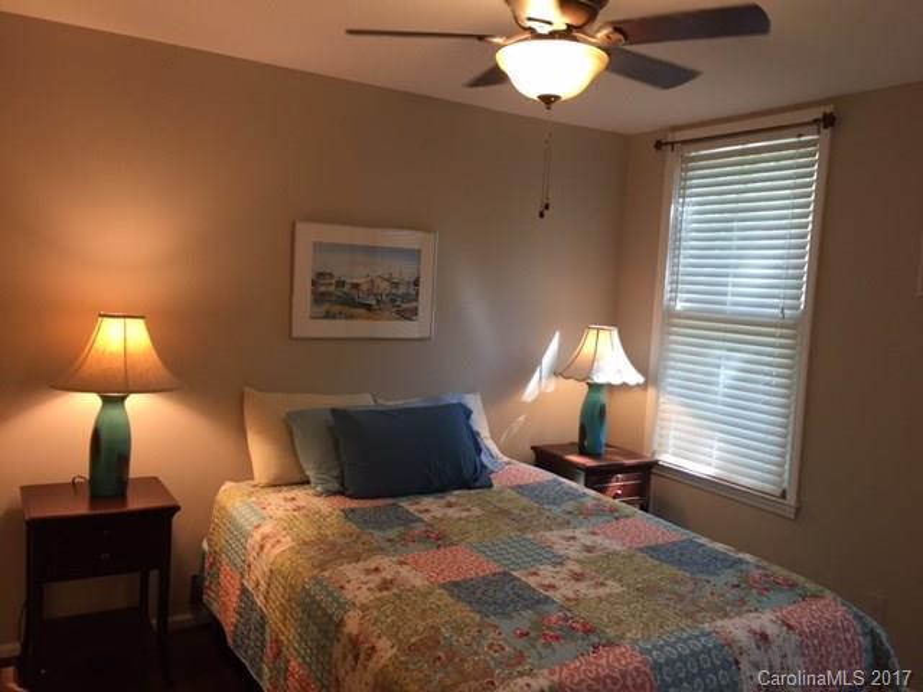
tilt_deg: -4.0
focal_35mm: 29
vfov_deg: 48.2
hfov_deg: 61.7
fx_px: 773
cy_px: 346
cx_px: 462
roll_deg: -4.0
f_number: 2.2
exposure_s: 1/30
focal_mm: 4.15
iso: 50
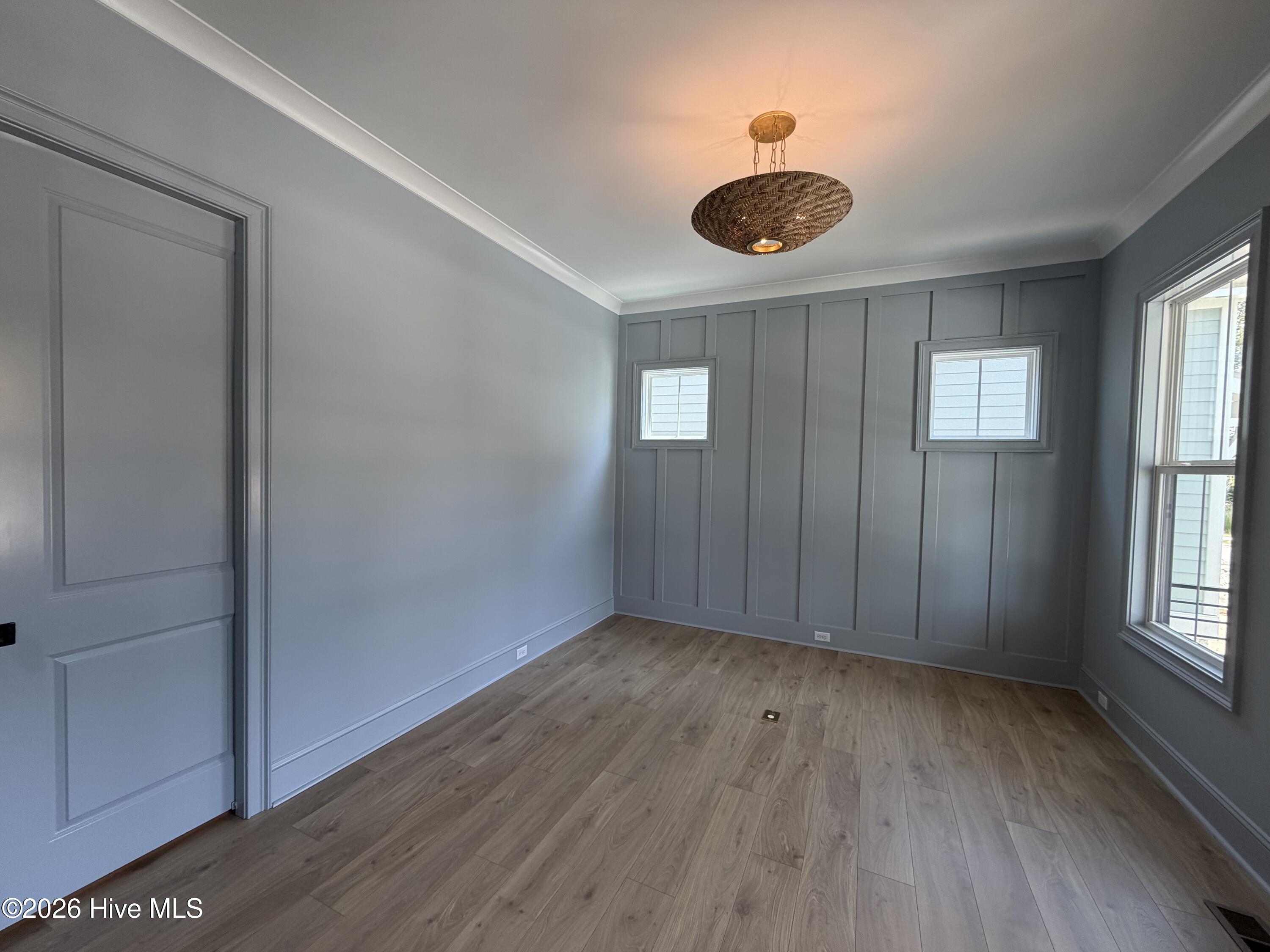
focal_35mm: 14
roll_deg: -1.3
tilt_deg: -2.9
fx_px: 514
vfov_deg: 85.7
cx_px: 635
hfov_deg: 102.1
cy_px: 476
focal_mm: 2.22
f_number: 2.2
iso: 125
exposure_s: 1/121
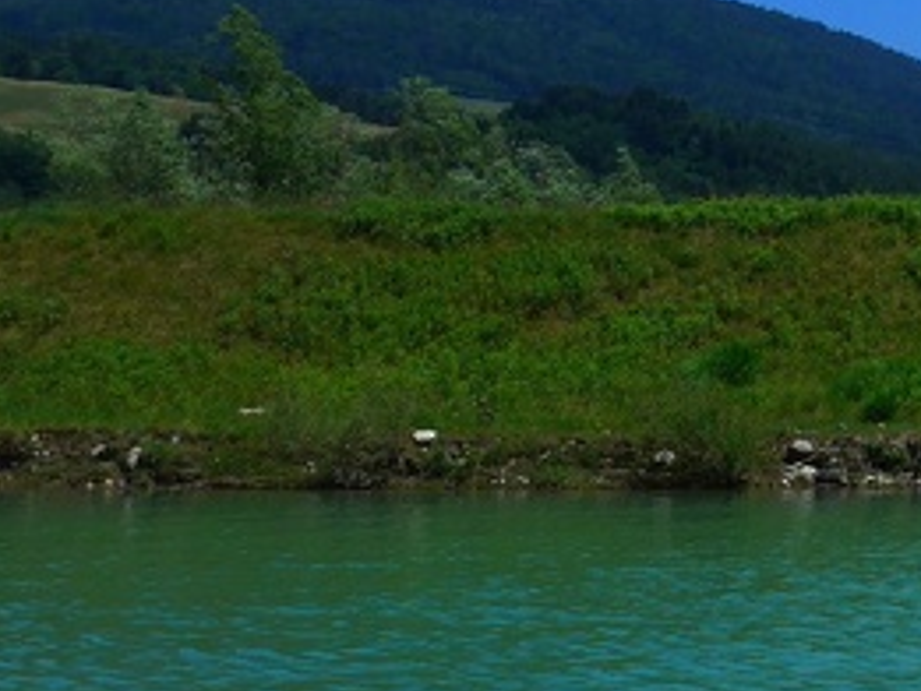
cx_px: 1277
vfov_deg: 16.1
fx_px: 2342
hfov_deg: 20.0
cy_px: -137
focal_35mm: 88
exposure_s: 1/1600
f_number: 3.2
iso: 80
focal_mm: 6
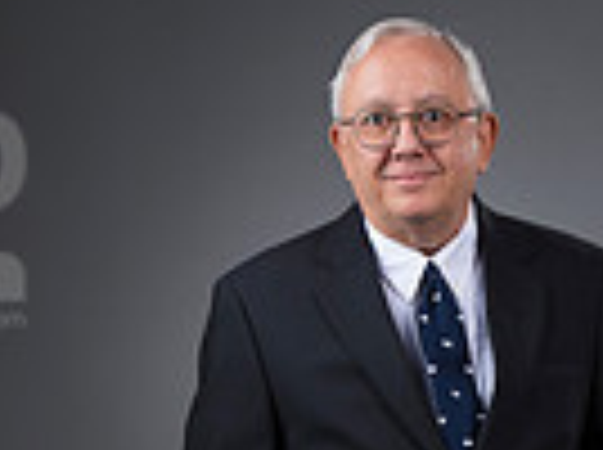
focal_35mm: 259
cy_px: 688
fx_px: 4504
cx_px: 414
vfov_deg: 5.7
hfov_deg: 7.7
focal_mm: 80
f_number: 5.6
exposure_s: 1/250
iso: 160
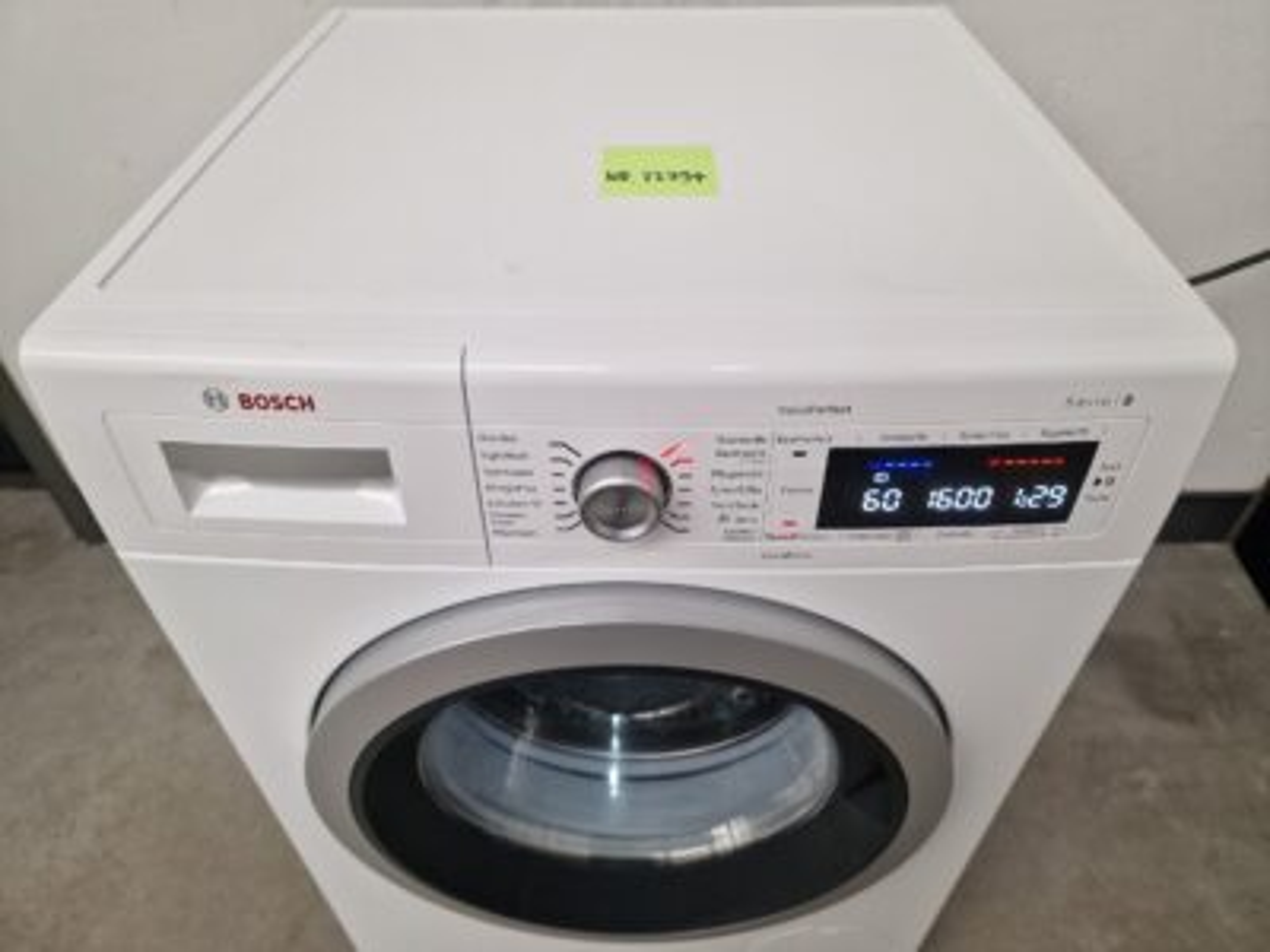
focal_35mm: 23
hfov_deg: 73.9
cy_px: 476
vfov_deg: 58.9
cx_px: 635
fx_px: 844
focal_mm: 6.4
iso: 200
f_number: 1.8
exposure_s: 1/120
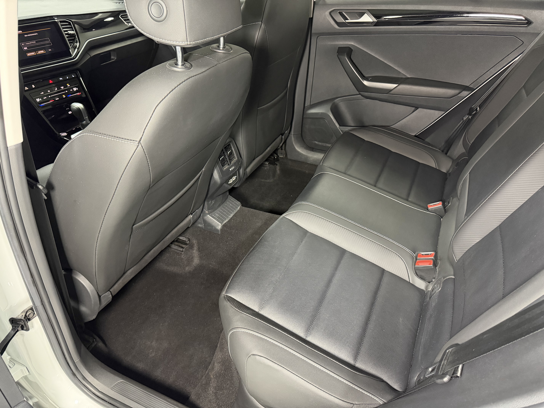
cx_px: 272
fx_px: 377
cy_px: 204
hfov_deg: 71.6
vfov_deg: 56.8
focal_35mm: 24
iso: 800
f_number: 1.78
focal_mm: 6.76
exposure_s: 1/33
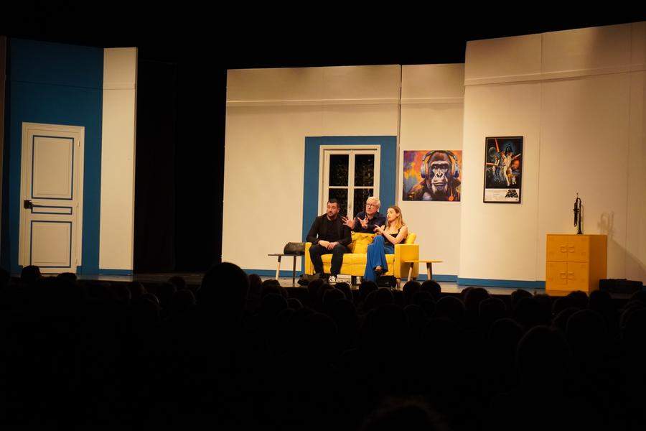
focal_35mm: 75
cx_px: 323
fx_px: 1346
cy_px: 216
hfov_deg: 27.0
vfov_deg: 18.2
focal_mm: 50
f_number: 5.6
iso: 2000
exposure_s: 1/160
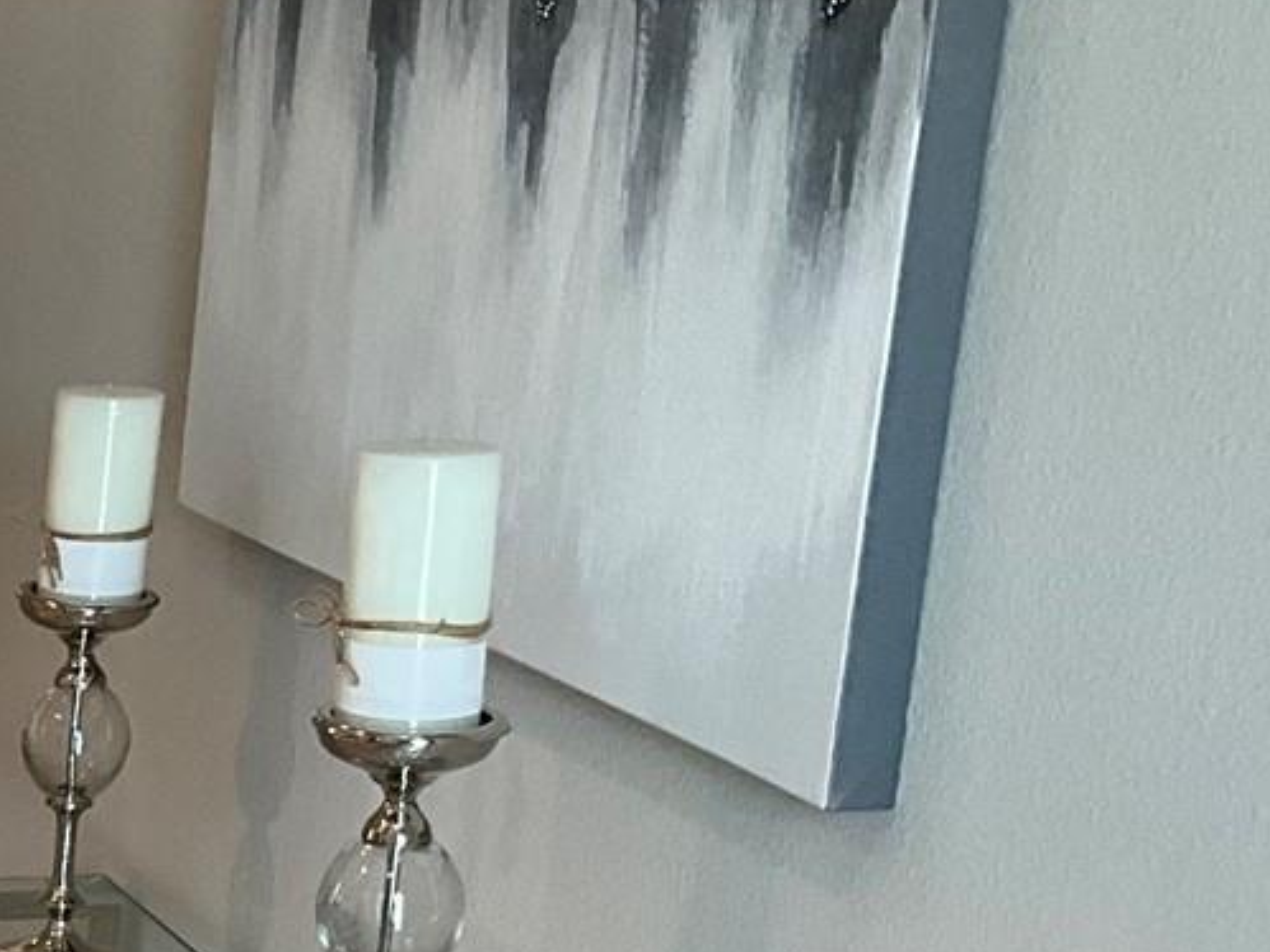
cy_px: 1046
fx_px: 3411
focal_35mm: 93
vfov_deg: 15.5
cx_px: -702
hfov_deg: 18.4
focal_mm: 3
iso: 64
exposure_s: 1/60
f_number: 1.8
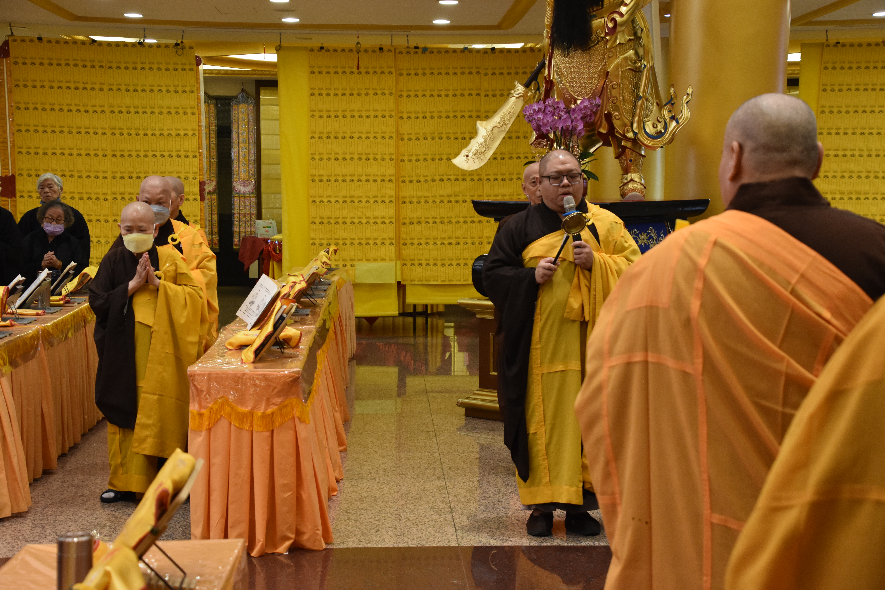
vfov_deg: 20.6
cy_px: 295
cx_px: 442
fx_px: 1622
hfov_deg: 30.5
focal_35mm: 66
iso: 1600
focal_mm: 44
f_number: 5.6
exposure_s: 1/125
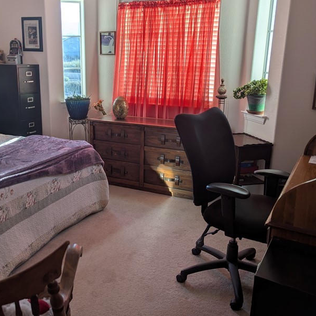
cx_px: 120
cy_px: 158
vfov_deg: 46.0
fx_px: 372
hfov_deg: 45.7
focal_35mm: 36
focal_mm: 6.81
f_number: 1.85
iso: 36
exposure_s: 1/312
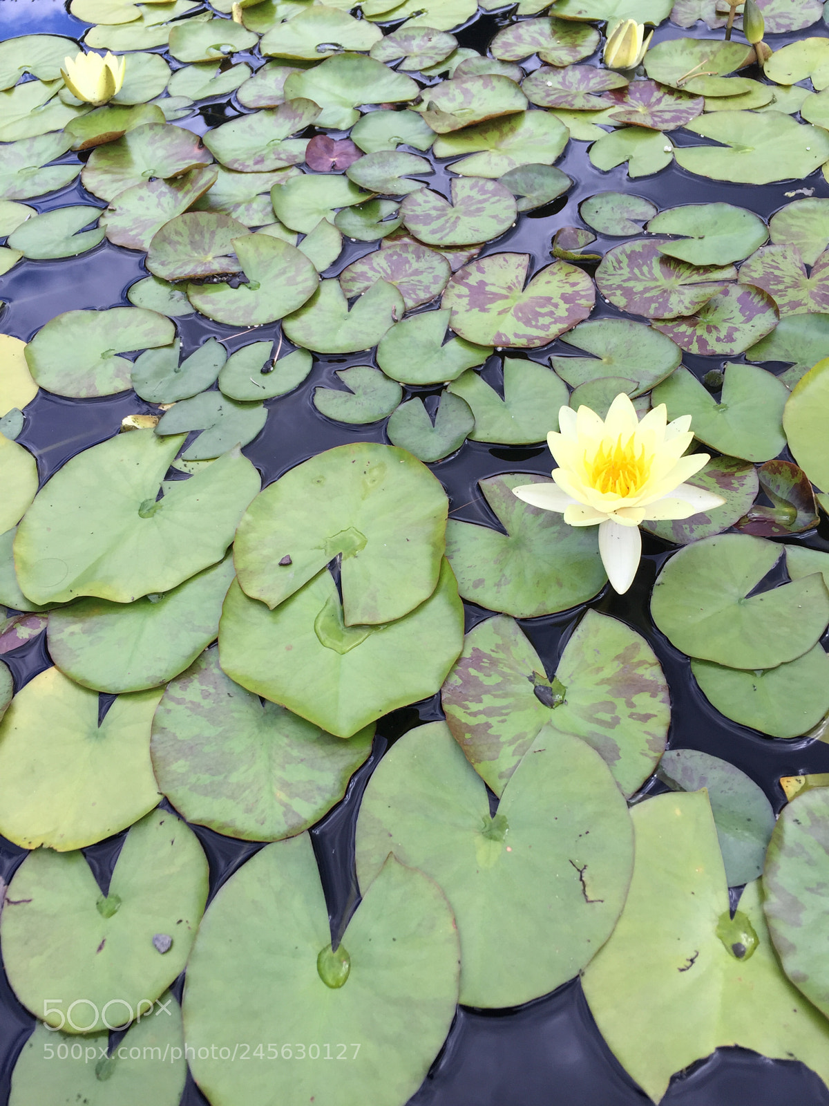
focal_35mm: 29
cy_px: 553
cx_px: 414
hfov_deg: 48.2
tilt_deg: -51.8
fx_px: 926
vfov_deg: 61.7
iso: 32
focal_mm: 4.15
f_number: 2.2
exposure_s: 1/344
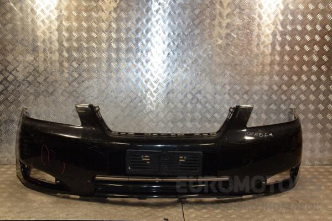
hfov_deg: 49.6
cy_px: 110
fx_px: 360
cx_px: 166
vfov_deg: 34.2
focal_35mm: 39
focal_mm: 26
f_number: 5
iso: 800
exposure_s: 1/200
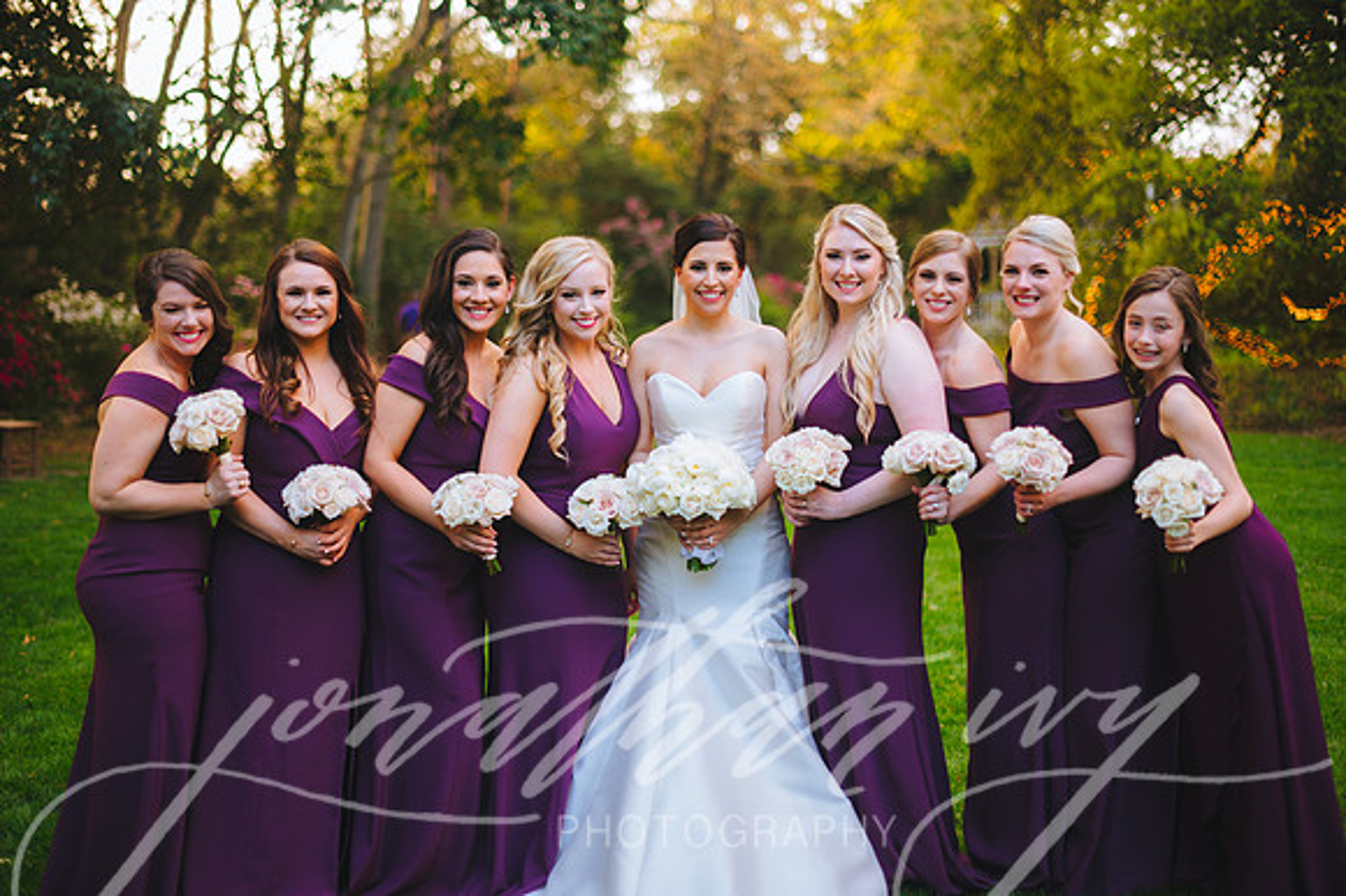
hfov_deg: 39.6
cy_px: 448
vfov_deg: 27.0
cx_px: 673
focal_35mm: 50
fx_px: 1868
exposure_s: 1/320
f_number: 1.8
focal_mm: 50
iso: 400
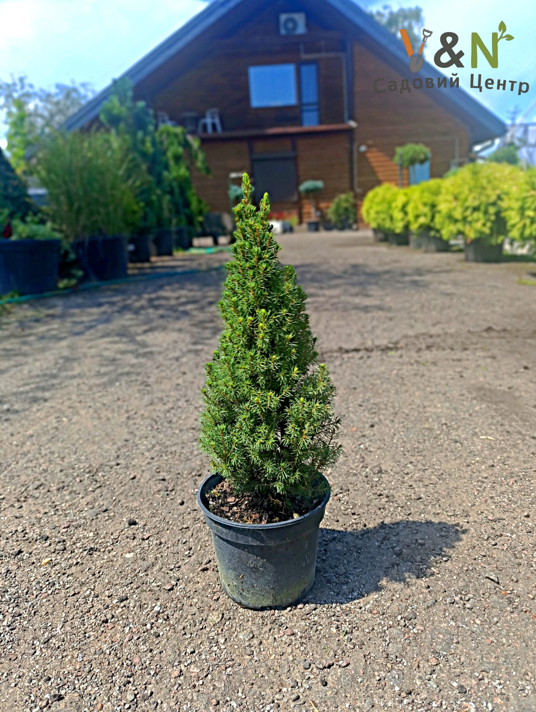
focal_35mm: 23
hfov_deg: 59.0
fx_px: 474
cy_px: 356
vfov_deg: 73.8
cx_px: 268
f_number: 1.6
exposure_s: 1/478
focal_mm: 6.14
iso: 50
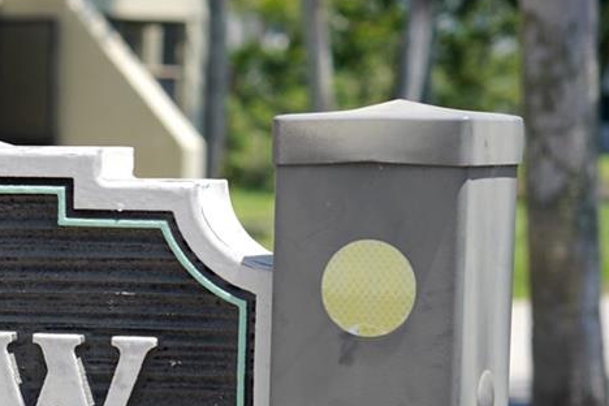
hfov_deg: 11.6
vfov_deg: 7.9
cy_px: 612
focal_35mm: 171
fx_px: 2893
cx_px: -234
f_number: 5
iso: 100
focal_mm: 50
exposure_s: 1/320
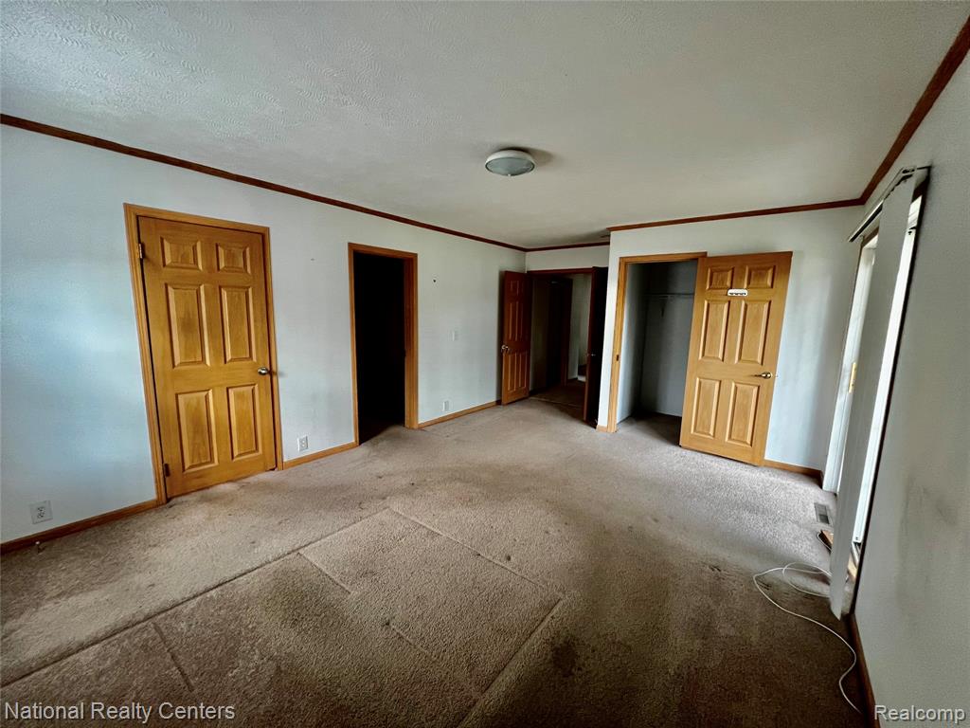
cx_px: 485
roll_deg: -1.6
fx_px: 364
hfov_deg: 106.2
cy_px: 364
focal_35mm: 13
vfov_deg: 89.9
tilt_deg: -9.0
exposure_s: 1/67
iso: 250
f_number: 1.8
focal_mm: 1.57
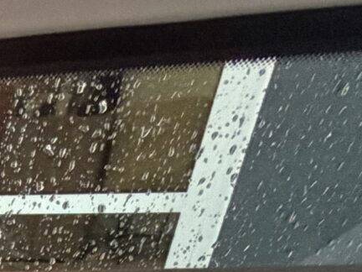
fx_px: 868
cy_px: 799
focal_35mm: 83
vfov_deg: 11.4
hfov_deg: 16.5
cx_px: -403
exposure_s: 1/107
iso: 320
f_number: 2.2
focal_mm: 2.22
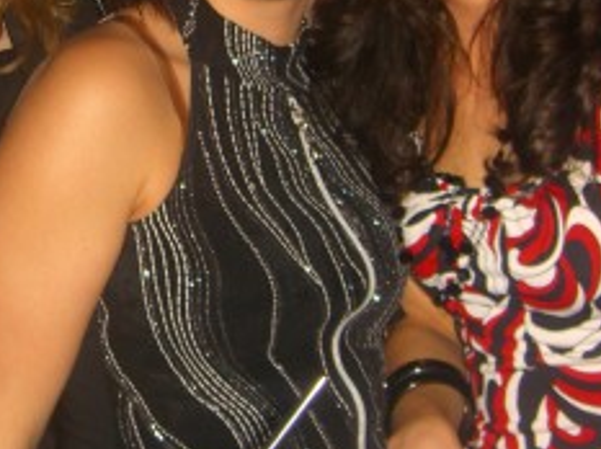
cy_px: 67
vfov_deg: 14.9
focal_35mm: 98
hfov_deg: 19.8
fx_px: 1699
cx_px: 85
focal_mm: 7.9
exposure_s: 1/60
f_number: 2.8
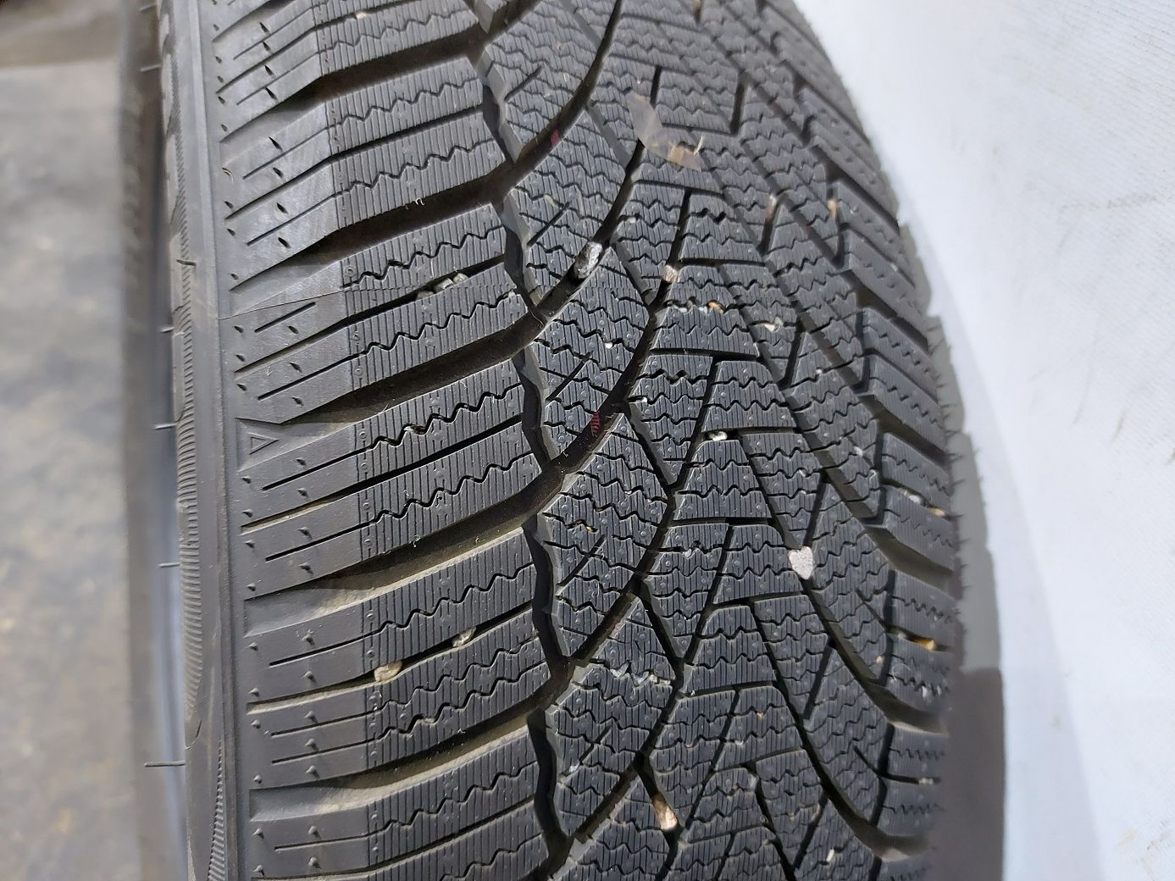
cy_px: 440
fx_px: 815
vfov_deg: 56.8
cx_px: 588
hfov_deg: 71.6
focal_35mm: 24
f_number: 1.8
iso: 320
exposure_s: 1/25
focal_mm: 5.23
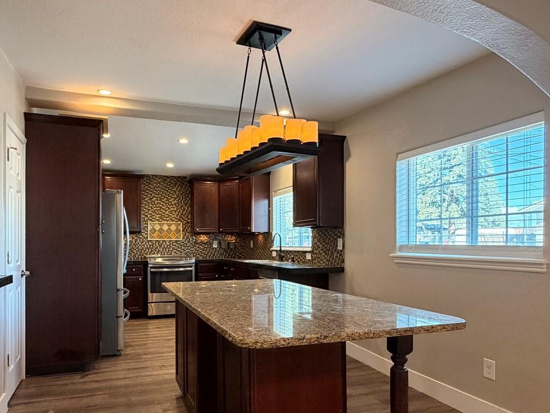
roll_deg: +0.5
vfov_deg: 56.4
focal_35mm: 24
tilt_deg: +0.4
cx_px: 234
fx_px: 381
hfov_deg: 71.2
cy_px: 247
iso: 320
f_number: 2.2
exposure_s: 1/60
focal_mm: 2.22
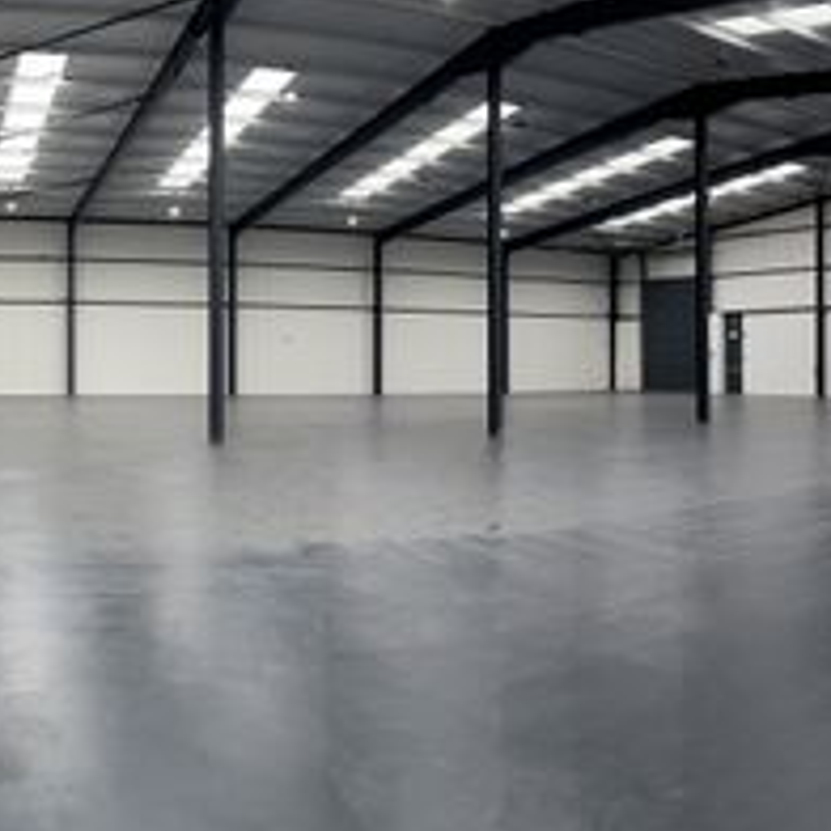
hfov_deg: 36.0
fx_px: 1277
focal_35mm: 47
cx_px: 479
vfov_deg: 36.0
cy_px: 386
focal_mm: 5.7
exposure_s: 1/305
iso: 125
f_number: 1.5
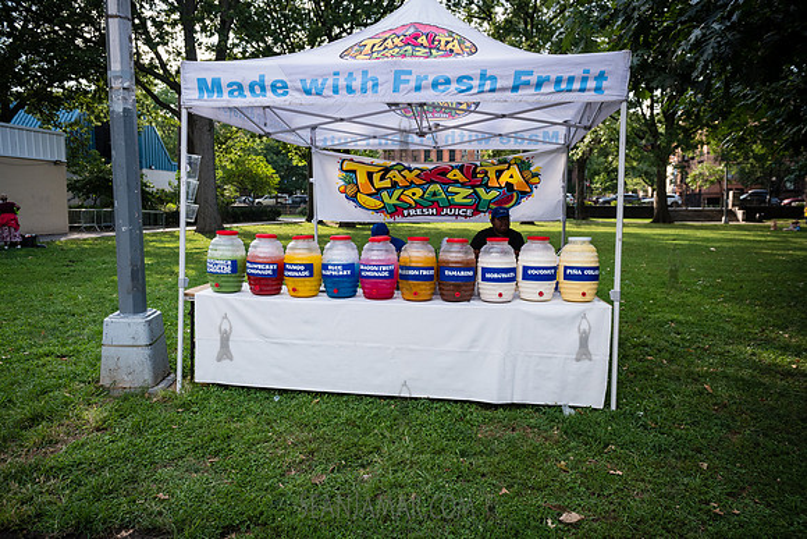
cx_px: 404
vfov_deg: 49.0
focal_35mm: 26
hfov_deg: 68.7
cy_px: 270
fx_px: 591
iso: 1000
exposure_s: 1/1250
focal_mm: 26
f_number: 4.5
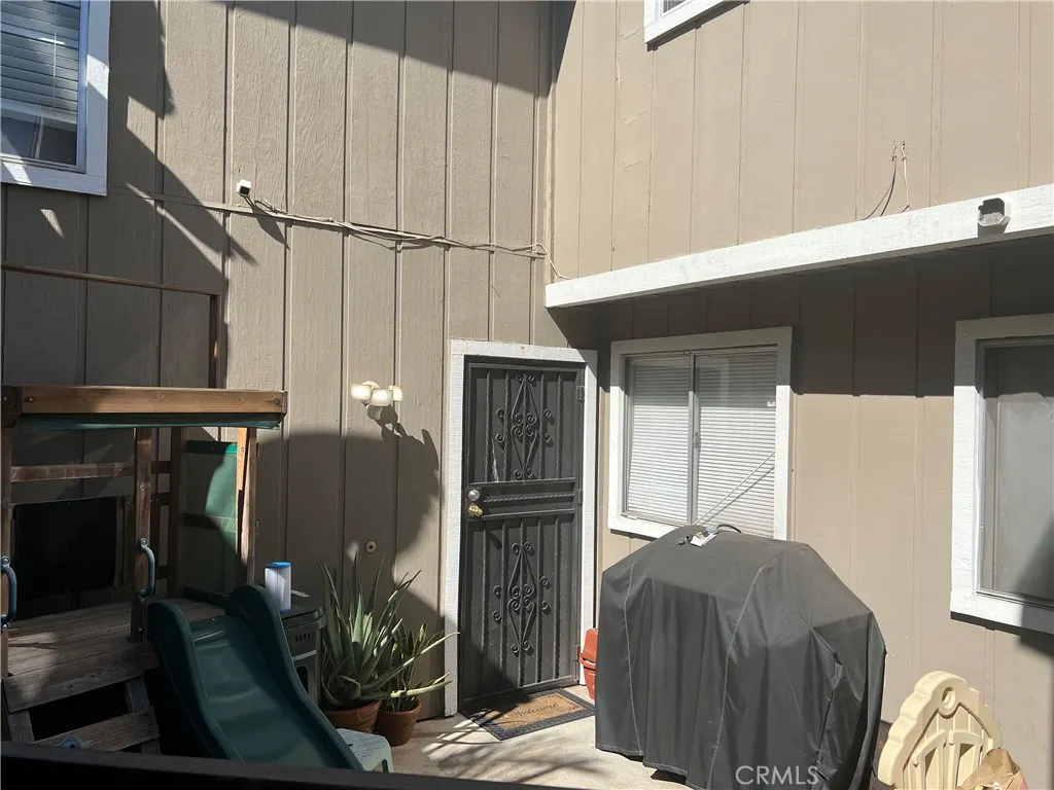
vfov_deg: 53.1
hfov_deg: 67.3
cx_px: 527
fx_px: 792
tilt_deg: -0.6
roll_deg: -1.6
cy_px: 395
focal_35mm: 26
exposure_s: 1/4115
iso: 50
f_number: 1.5
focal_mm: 5.7
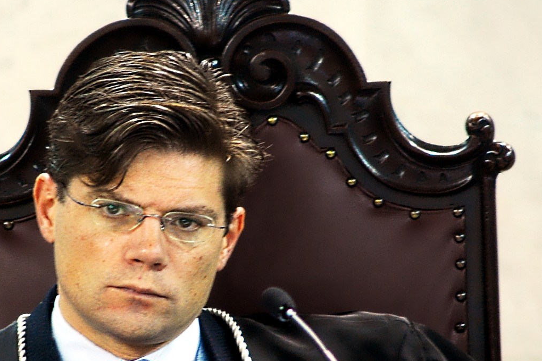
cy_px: 233
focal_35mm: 706
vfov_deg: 1.9
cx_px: 163
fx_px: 10627
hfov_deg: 2.9
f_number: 5.6
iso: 800
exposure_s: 1/30
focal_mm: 300
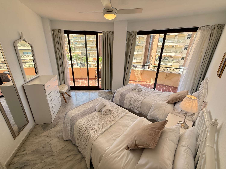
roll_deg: -1.2
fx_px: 91
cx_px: 113
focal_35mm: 14
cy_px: 84
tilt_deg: -19.5
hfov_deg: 102.1
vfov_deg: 85.7
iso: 64
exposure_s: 1/174
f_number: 2.2
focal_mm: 2.22
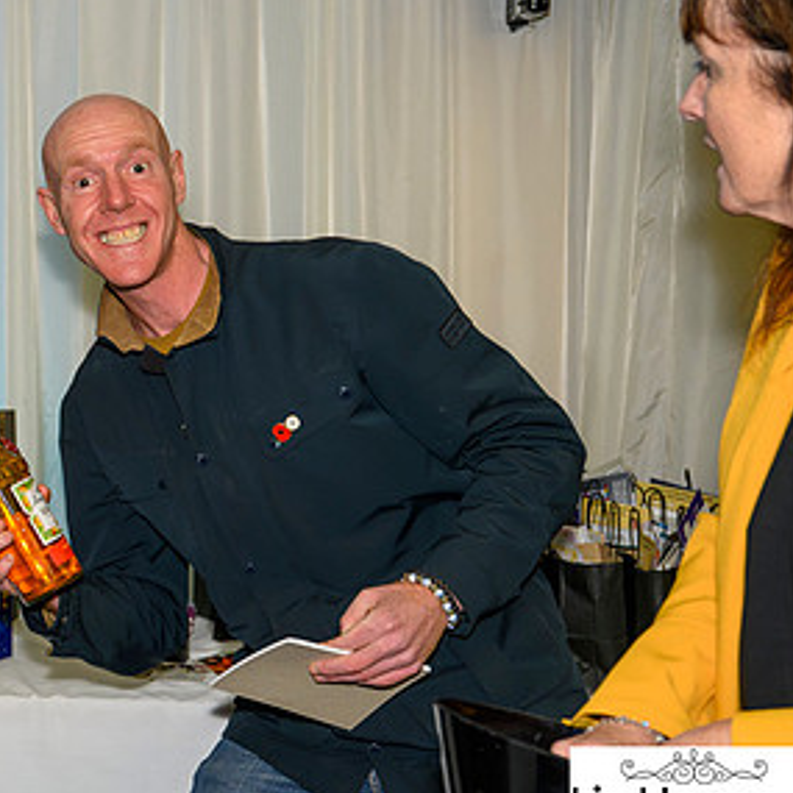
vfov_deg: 25.0
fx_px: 1788
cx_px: -148
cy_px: 334
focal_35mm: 69
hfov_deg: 23.0
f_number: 4
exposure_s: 1/100
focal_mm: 33
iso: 1600
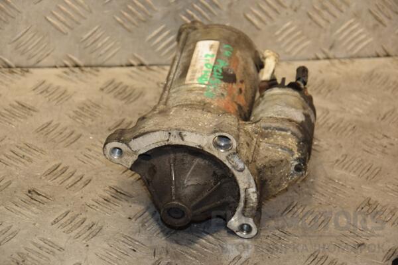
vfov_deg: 11.4
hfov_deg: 17.1
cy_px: 132
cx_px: 199
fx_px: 1327
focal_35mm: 120
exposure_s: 1/160
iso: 800
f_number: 5.3
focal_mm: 80
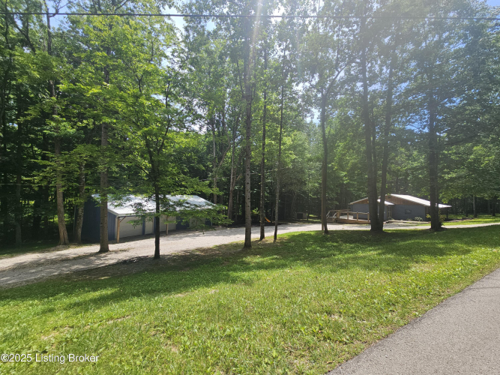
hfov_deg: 106.2
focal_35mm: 13
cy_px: 188
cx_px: 250
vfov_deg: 89.9
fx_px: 188
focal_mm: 2.2
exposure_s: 1/784
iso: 50
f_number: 2.2
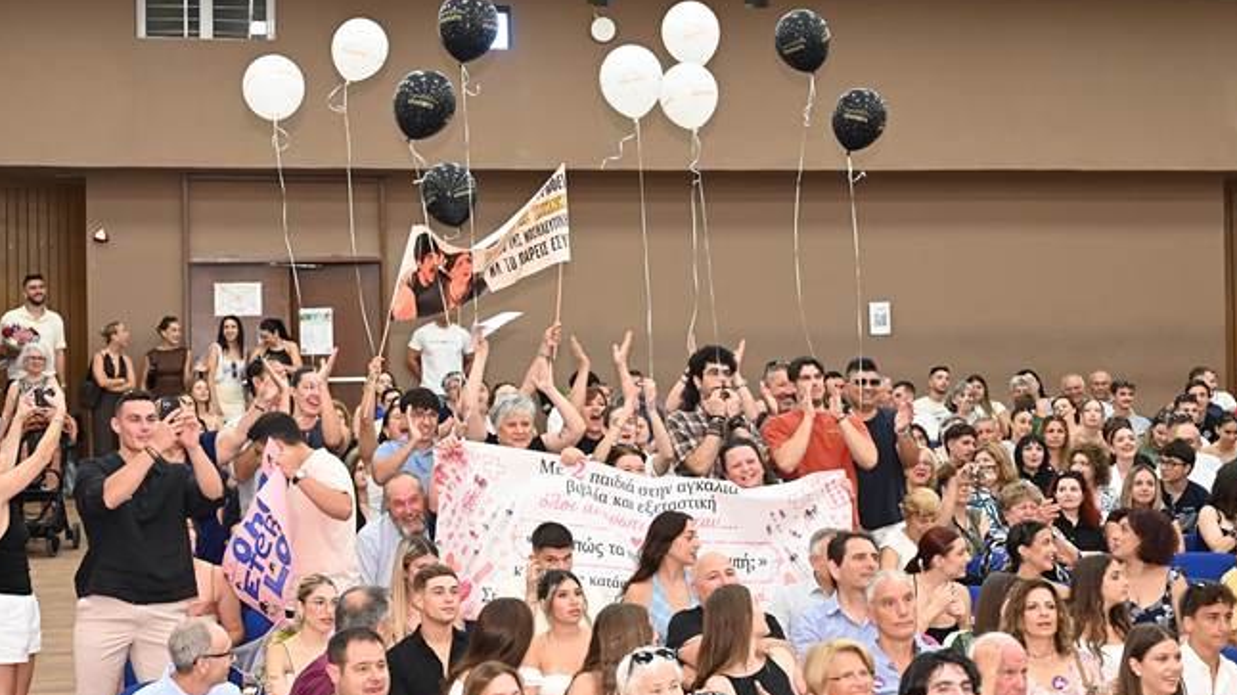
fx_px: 2164
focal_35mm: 66
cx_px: 561
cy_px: 448
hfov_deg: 31.9
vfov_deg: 18.2
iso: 2000
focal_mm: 53
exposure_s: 1/160
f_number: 4
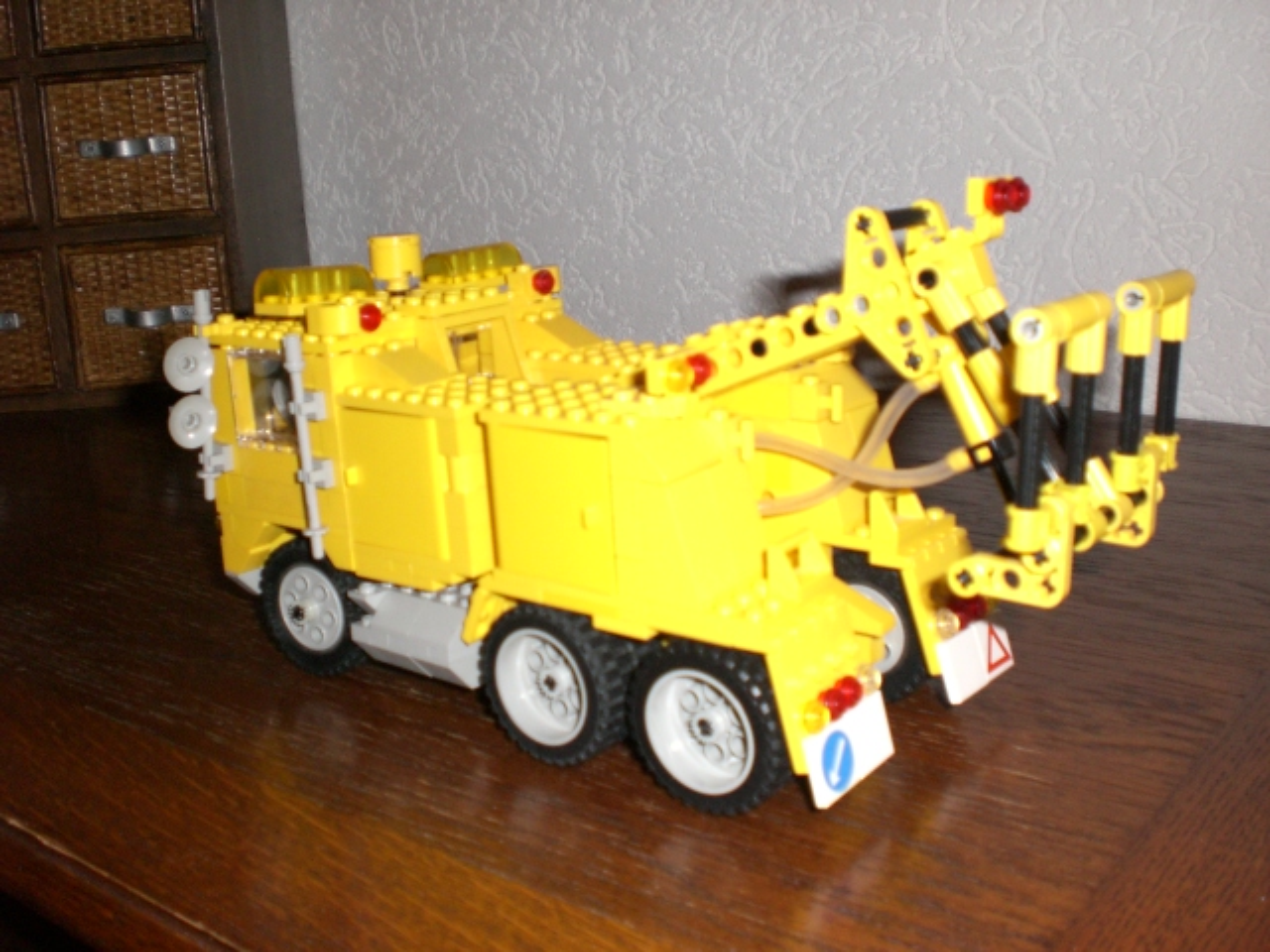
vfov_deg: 37.7
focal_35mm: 38
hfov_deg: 49.0
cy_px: 476
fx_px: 1394
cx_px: 635
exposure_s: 1/60
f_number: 3.1
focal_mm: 6.3
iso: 200
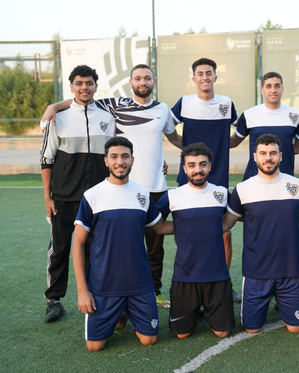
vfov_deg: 26.8
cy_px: 187
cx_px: 262
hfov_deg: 21.2
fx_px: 785
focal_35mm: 71
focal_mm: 50
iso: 125
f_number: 3.2
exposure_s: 1/80
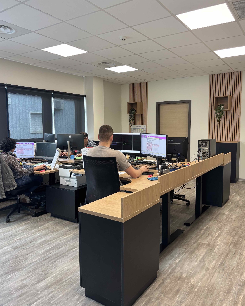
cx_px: 122
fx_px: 254
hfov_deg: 51.5
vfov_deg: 62.2
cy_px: 148
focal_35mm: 28
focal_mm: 5.96
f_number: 1.6
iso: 125
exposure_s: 1/100
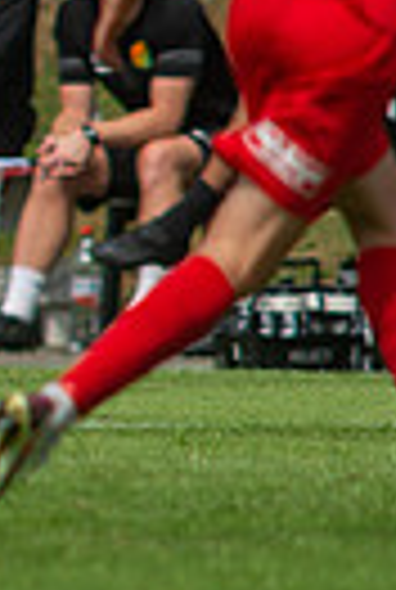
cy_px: 136
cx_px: -927
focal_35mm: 2249
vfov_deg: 0.9
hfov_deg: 0.6
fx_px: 36911
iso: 160
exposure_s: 1/1250
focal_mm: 420
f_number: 4
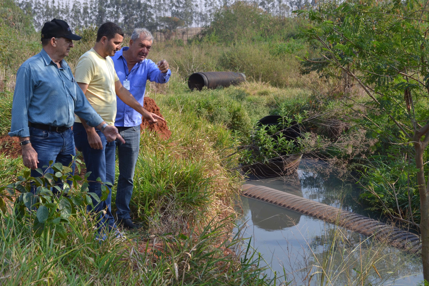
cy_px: 143
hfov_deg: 33.4
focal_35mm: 60
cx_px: 214
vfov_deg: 22.6
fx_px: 715
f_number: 5.6
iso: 110
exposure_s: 1/125
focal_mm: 40
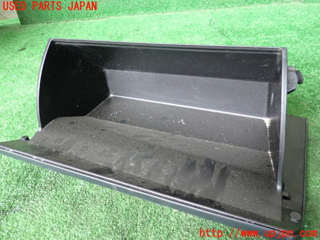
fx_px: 277
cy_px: 120
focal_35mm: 30
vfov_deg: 46.8
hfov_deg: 60.0
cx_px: 160
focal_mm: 5.4
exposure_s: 1/30
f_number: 2.3
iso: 250
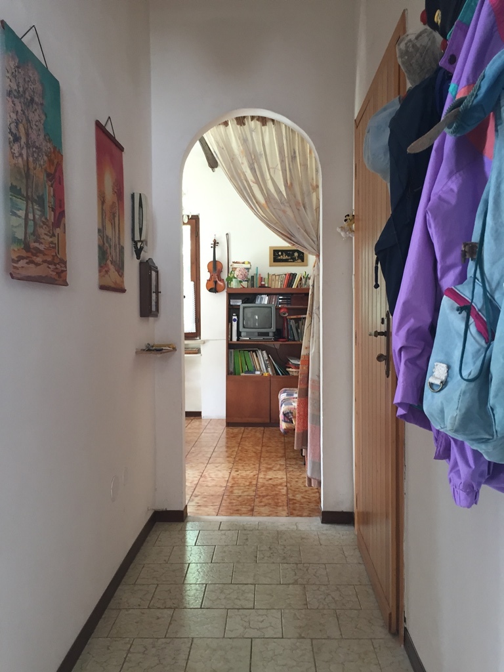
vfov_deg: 61.7
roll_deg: +0.6
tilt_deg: +1.3
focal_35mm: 29
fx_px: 563
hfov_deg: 48.2
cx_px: 252
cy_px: 336
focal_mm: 4.15
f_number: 2.2
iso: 100
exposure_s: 1/33
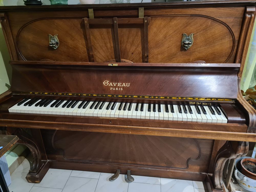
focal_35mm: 26
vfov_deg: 53.1
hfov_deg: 67.3
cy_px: 96
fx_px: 192
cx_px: 128
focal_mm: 5.4
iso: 640
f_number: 1.8
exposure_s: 1/25
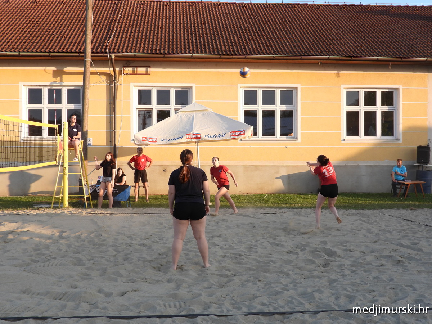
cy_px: 162
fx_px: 512
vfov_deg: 35.1
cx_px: 216
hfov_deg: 45.8
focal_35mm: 41
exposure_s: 1/250
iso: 100
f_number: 3.2
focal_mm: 7.4
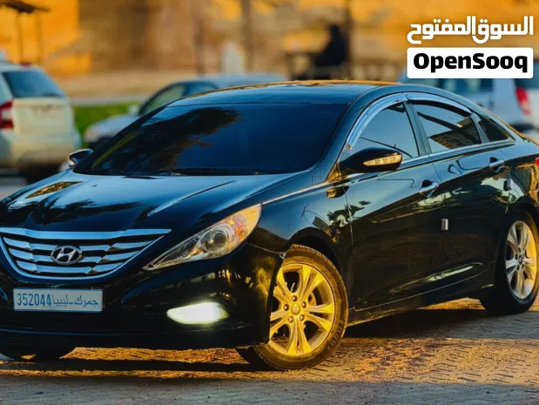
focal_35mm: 124
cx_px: 276
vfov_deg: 12.0
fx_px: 1932
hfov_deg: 15.9
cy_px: 204
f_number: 2.8
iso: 50
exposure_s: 1/99
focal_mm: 15.66
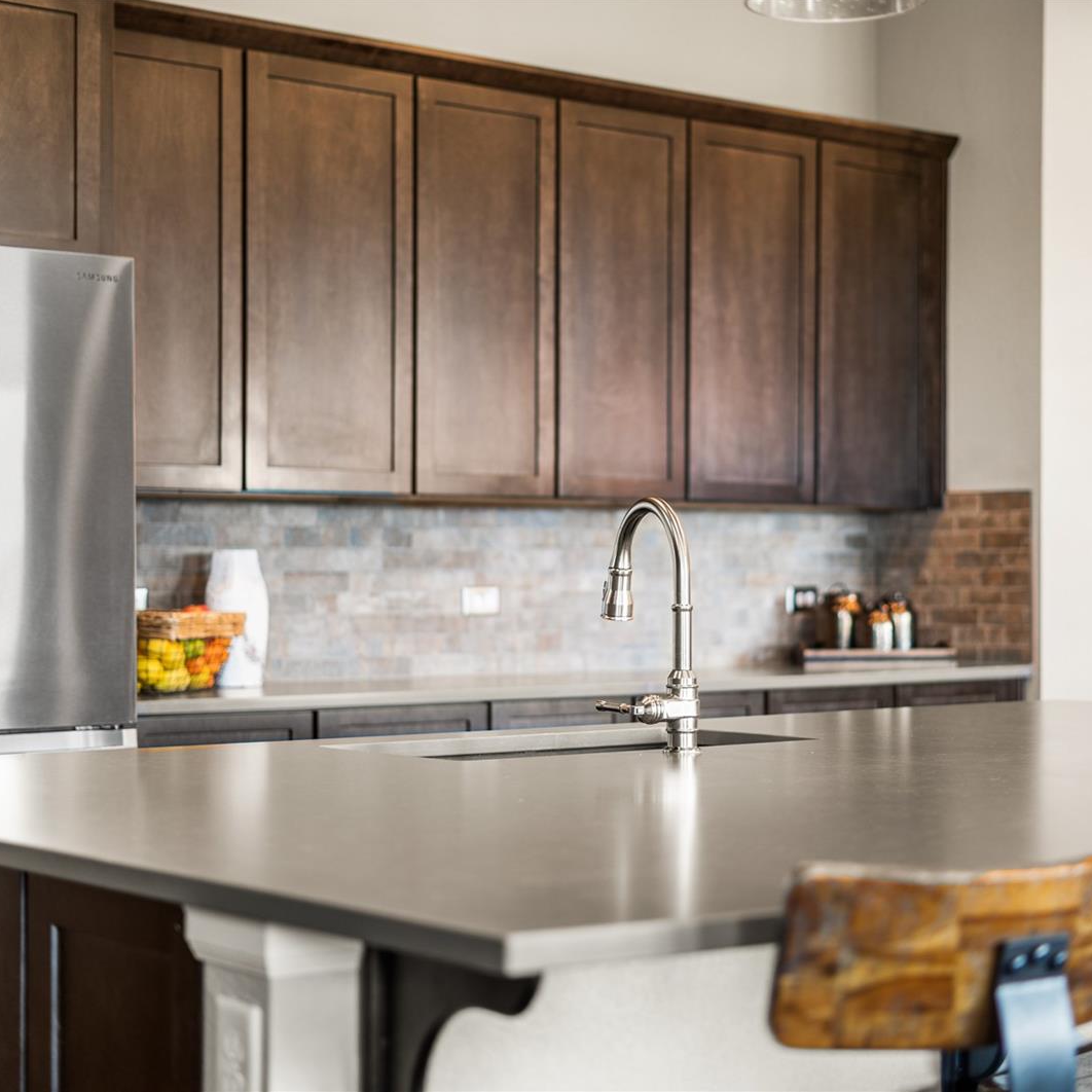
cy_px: 545
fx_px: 2284
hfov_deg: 26.9
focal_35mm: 64
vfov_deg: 26.9
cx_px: 634
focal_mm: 50
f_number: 1.8
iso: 160
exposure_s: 1/20
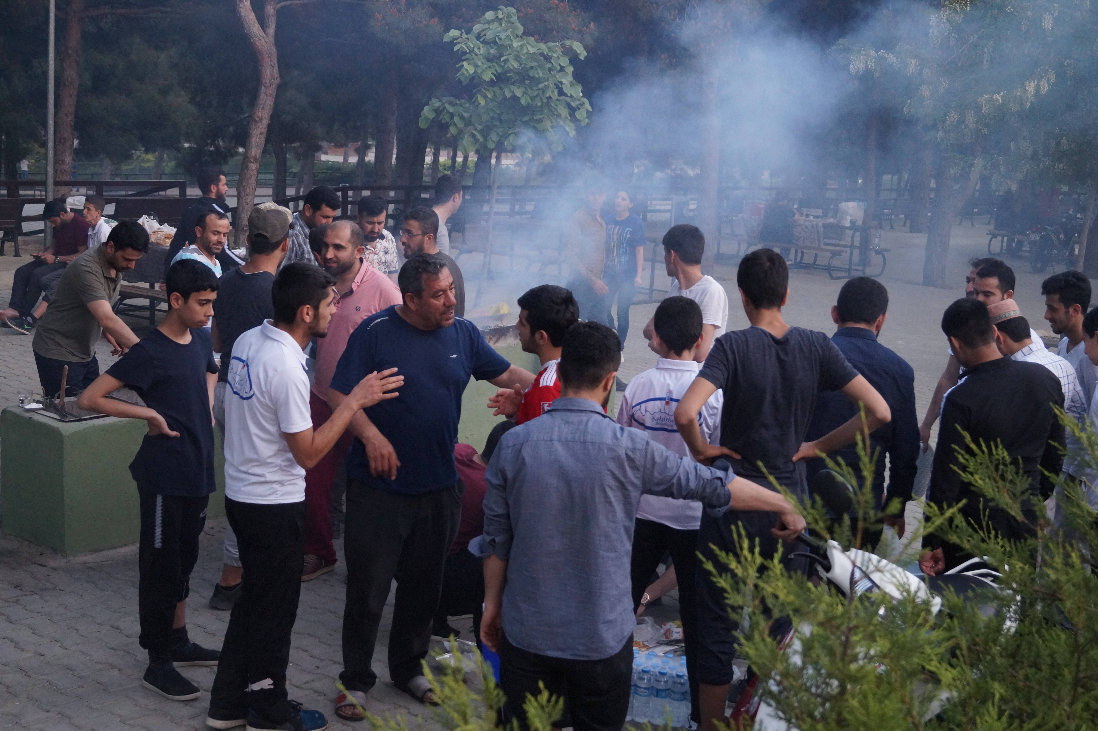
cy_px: 366
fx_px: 1600
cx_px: 549
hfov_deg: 37.9
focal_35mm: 52
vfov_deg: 25.7
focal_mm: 35
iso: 1250
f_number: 4.5
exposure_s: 1/160
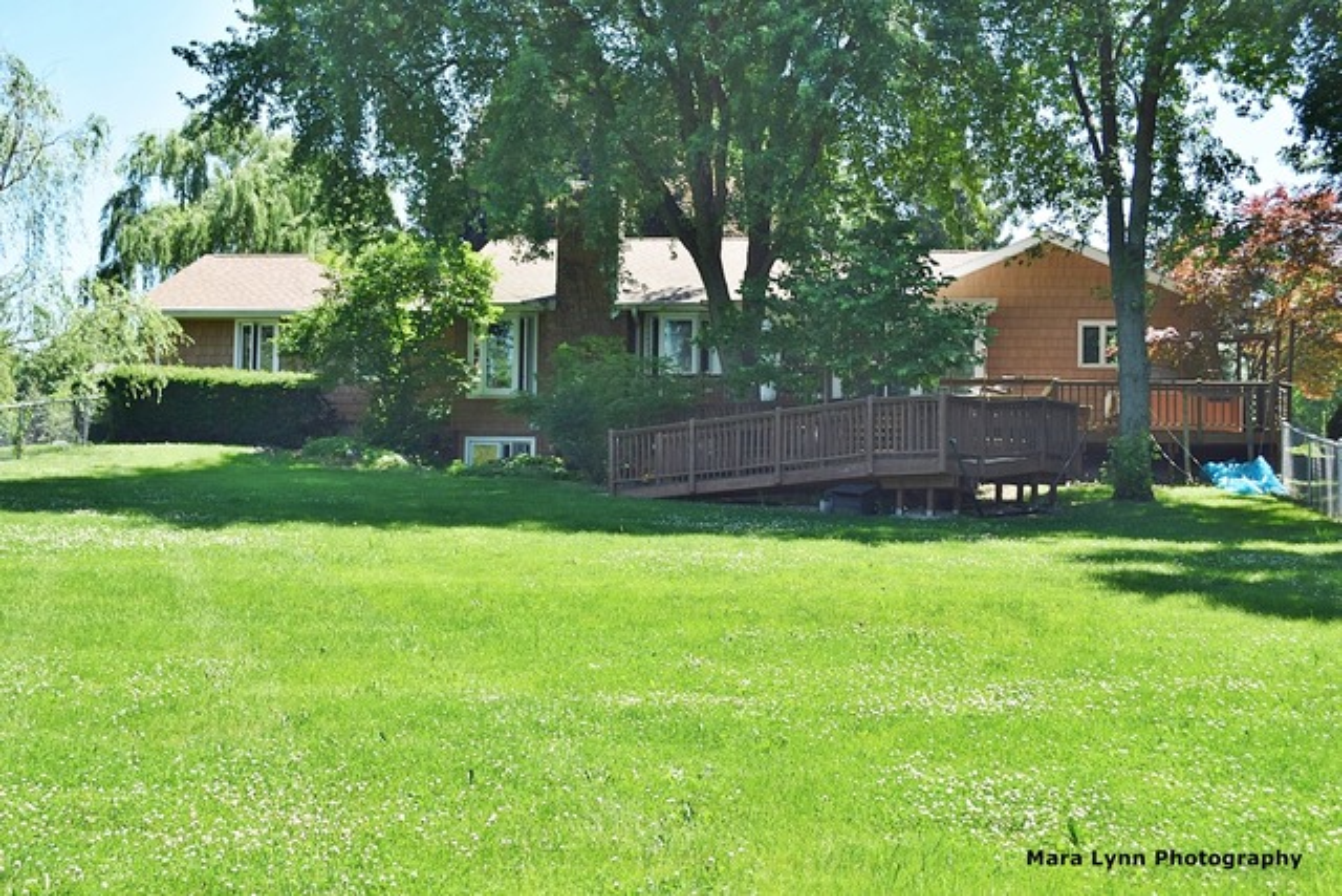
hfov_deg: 41.1
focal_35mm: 48
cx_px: 671
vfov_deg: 28.1
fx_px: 1790
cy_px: 448
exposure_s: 1/160
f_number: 6.3
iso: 100
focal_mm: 32
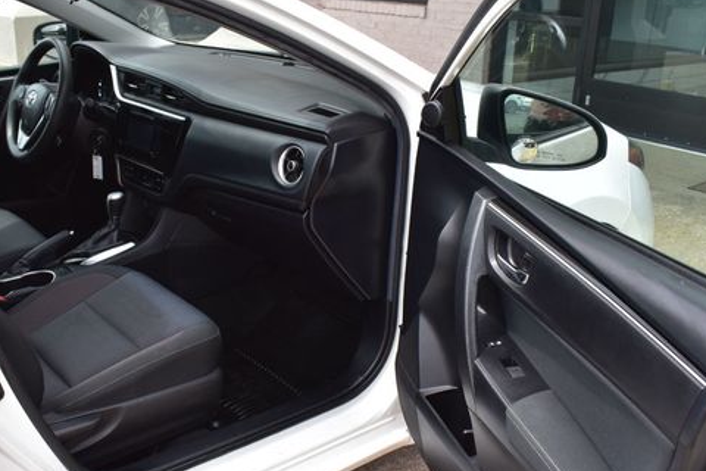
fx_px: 784
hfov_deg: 48.3
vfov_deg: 33.3
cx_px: 302
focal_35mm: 40
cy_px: 274
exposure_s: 1/200
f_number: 10
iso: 400
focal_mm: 20
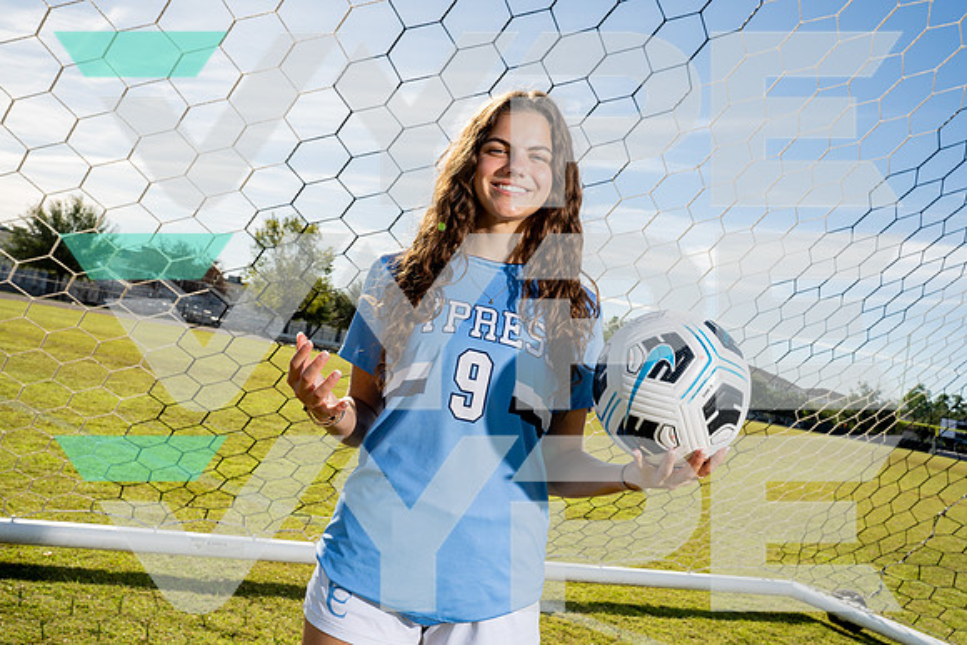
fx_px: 913
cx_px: 484
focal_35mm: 34
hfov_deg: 55.8
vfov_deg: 38.9
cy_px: 322
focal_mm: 34
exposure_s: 1/250
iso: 200
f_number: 11
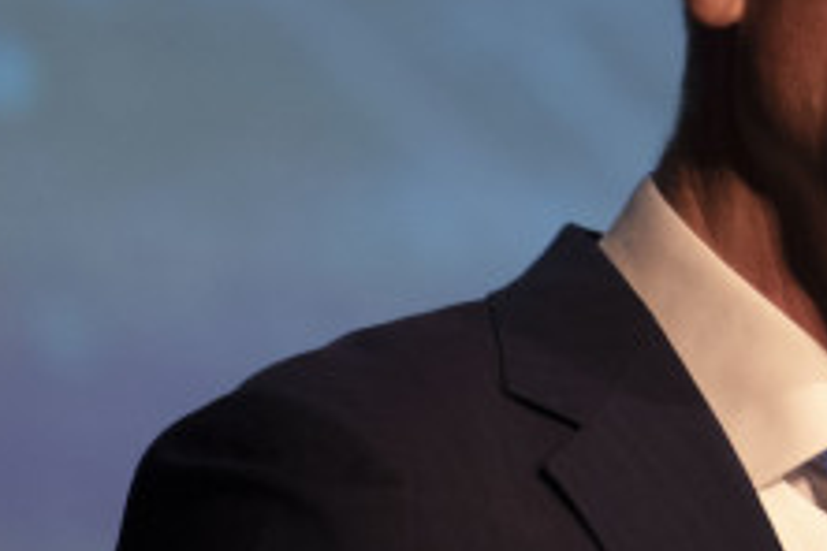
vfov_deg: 1.9
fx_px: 16539
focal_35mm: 720
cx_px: 1349
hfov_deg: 2.9
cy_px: 449
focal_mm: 200
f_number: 2.8
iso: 2000
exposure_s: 1/200
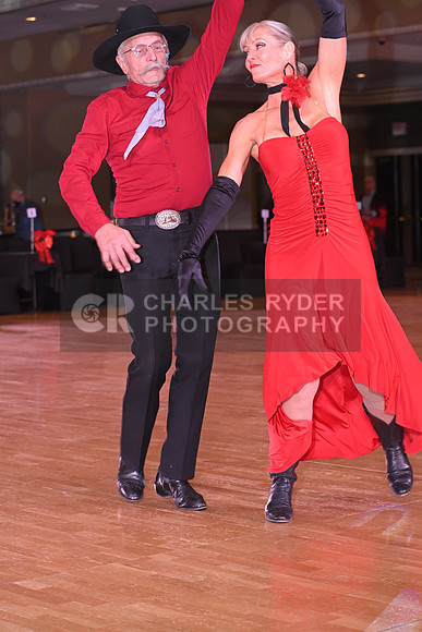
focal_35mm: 86
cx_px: 211
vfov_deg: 23.6
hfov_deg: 15.9
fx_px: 1511
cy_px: 316
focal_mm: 86
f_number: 5.6
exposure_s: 1/200
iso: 2000
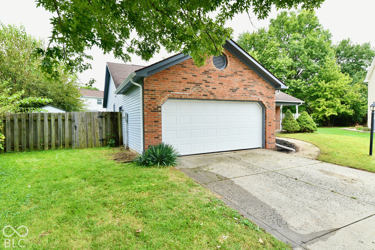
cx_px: 188
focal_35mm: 19
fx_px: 198
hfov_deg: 86.9
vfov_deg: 64.6
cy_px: 125
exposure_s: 1/160
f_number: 6.3
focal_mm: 19
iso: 640
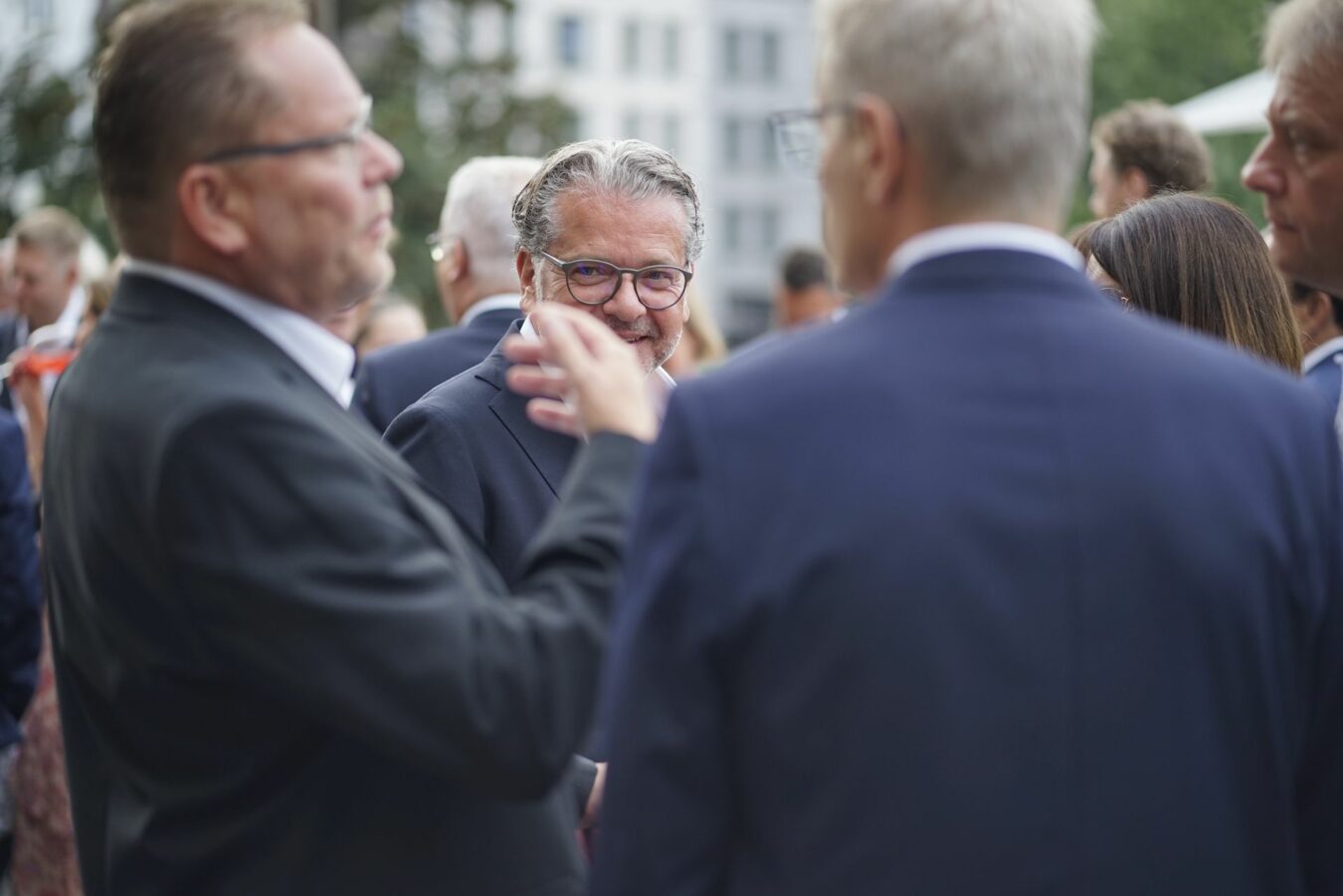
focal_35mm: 85
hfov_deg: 23.9
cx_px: 672
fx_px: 3171
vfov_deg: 16.1
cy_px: 448
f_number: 2
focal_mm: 85
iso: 200
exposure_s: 1/250
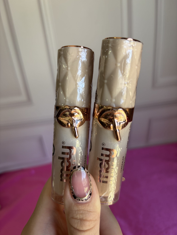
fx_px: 177
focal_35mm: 26
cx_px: 88
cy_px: 118
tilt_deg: -23.8
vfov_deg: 67.3
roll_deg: +8.1
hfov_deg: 53.1
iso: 40
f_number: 1.6
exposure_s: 1/121
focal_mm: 5.96
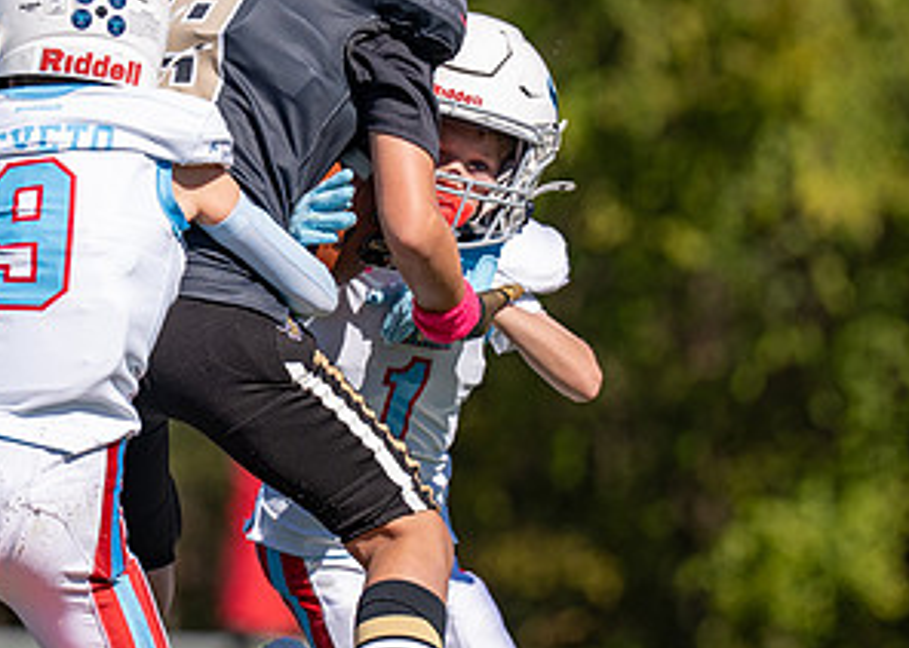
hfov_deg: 4.3
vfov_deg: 3.1
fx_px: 12125
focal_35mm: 470
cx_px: 247
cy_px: 126
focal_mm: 167
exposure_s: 1/2500
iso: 100
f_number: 2.8
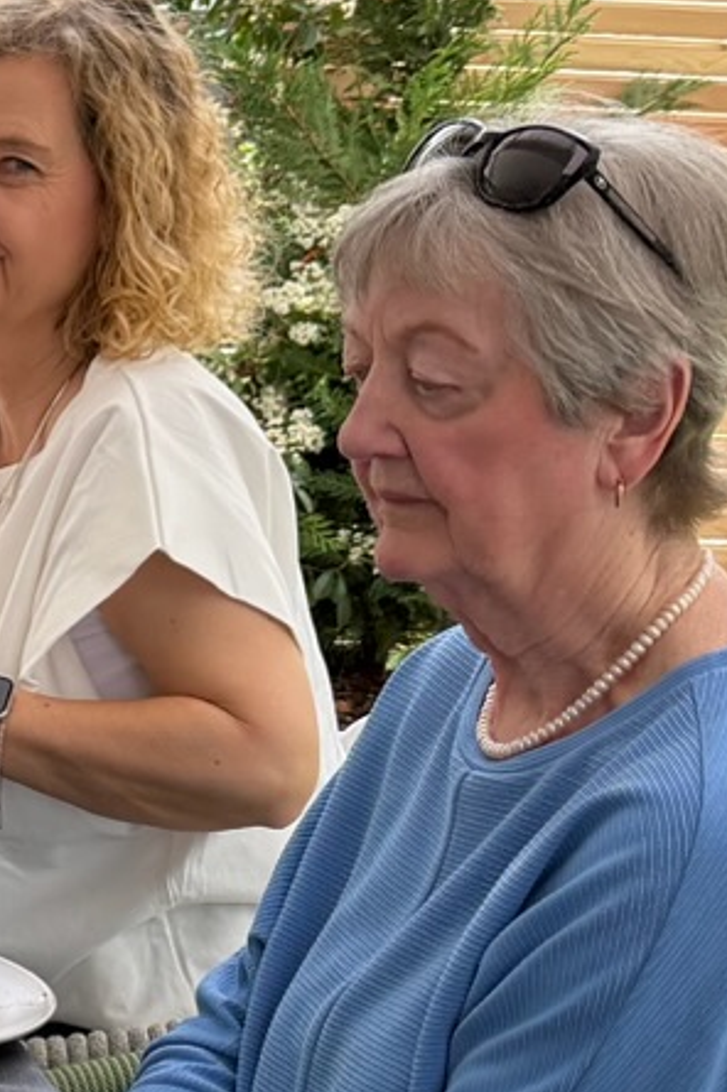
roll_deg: -2.9
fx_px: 3489
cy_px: 751
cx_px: -833
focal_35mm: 115
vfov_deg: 17.7
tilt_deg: -13.5
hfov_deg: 10.7
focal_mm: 6.76
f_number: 1.78
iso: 100
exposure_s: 1/822
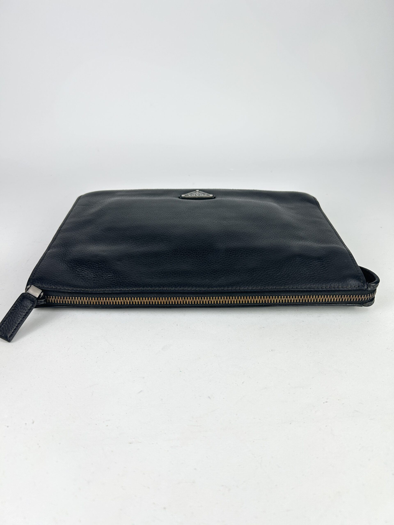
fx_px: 395
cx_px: 197
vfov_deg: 67.3
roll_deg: -1.0
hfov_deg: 53.1
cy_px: 262
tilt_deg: -30.6
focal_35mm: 26
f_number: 1.5
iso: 40
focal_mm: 5.7
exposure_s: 1/194
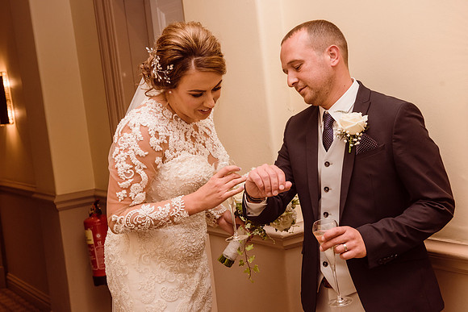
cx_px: 234
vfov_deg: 24.6
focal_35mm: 55
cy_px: 156
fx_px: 715
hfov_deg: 36.2
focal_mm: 55
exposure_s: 1/80
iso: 500
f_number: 5.6
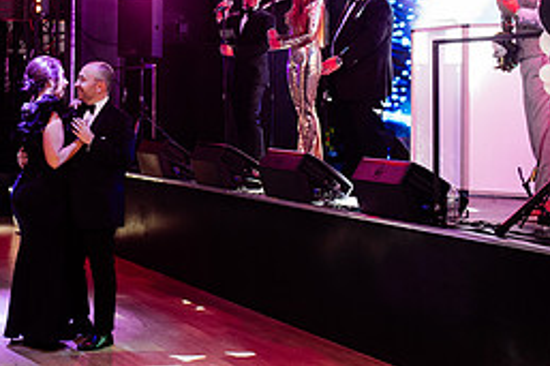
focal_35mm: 79
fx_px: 1206
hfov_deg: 24.8
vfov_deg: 17.0
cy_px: 44
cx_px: 36
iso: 2000
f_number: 3.2
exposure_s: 1/200
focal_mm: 35
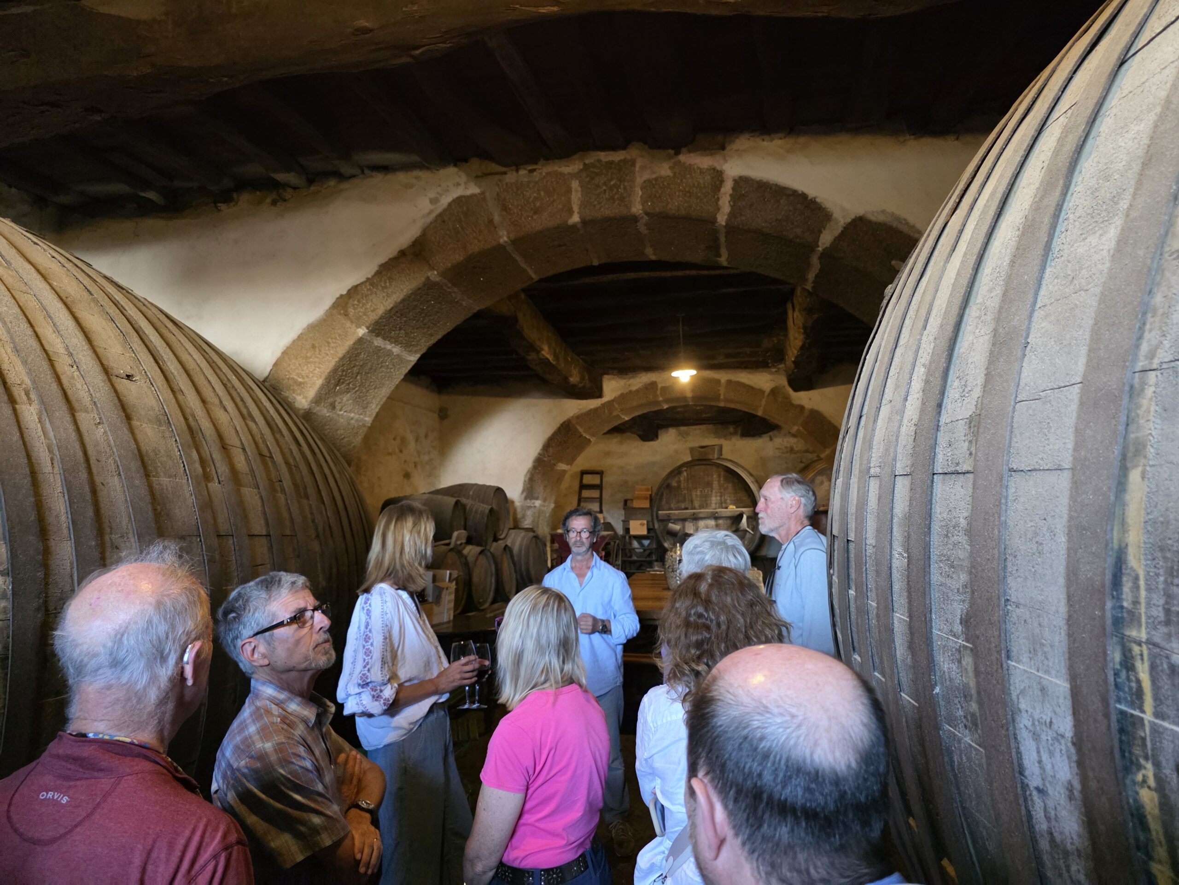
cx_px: 590
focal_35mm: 23
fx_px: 783
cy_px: 442
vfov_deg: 58.9
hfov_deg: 73.9
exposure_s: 1/100
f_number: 1.7
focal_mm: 6.3
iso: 2000
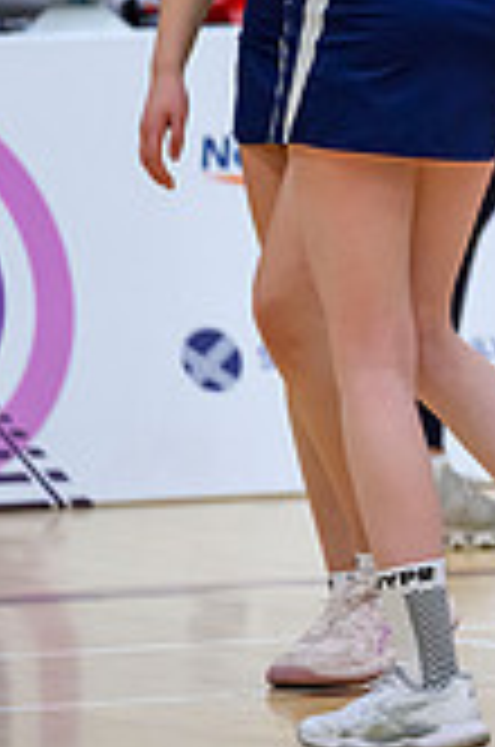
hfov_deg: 1.9
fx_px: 14518
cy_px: -25
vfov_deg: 2.9
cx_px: 1076
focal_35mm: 701
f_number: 2.8
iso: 6400
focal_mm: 200
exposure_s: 1/1000
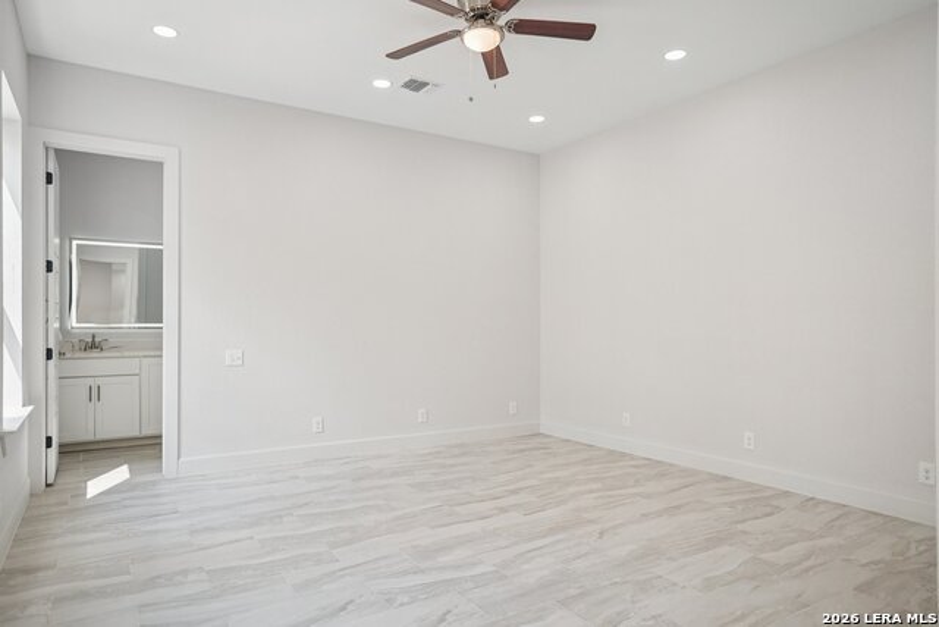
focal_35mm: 22
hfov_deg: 78.6
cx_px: 470
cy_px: 314
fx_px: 574
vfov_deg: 57.3
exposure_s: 1/320
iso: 400
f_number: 2.8
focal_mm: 22
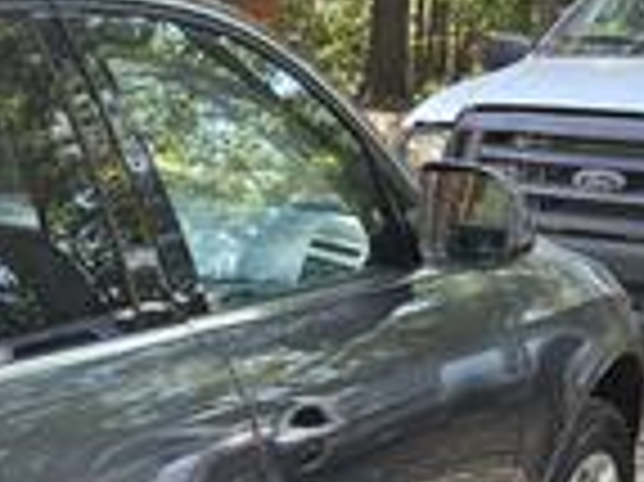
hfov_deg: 21.8
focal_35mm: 81
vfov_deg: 17.3
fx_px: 1506
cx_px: -185
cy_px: 586
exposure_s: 1/180
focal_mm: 6.3
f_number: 1.7
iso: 50
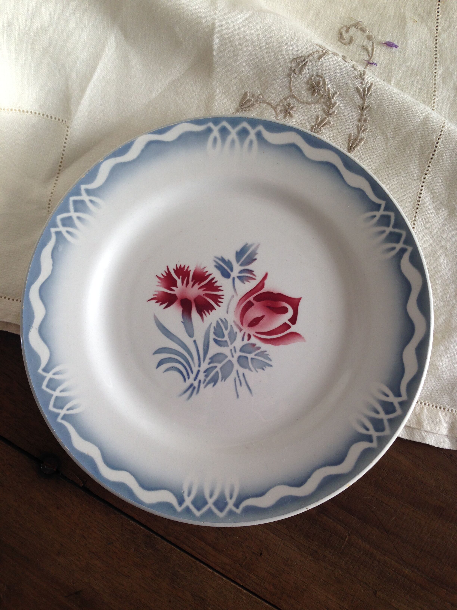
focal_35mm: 33
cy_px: 305
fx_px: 581
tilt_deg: -82.9
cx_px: 228
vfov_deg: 55.4
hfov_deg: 42.9
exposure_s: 1/60
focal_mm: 4.12
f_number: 2.4
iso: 50
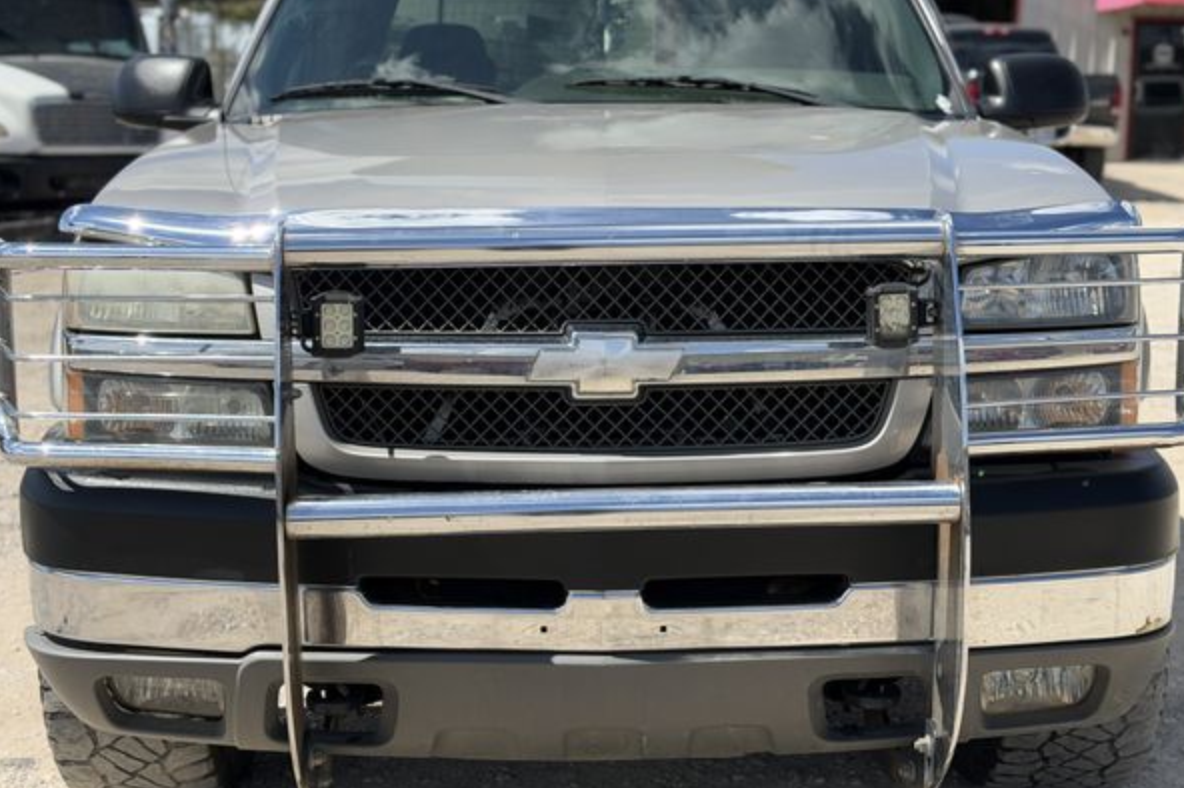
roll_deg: -1.1
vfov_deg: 25.0
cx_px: 602
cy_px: 350
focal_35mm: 54
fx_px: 1775
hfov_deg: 36.9
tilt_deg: -7.1
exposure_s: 1/5208
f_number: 1.78
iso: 80
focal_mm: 6.76
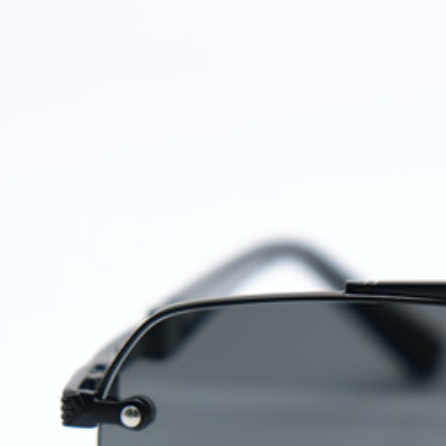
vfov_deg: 8.1
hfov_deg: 7.9
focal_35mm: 216
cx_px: 710
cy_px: 457
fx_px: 3149
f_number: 4
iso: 160
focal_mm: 42.5
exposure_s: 1/150
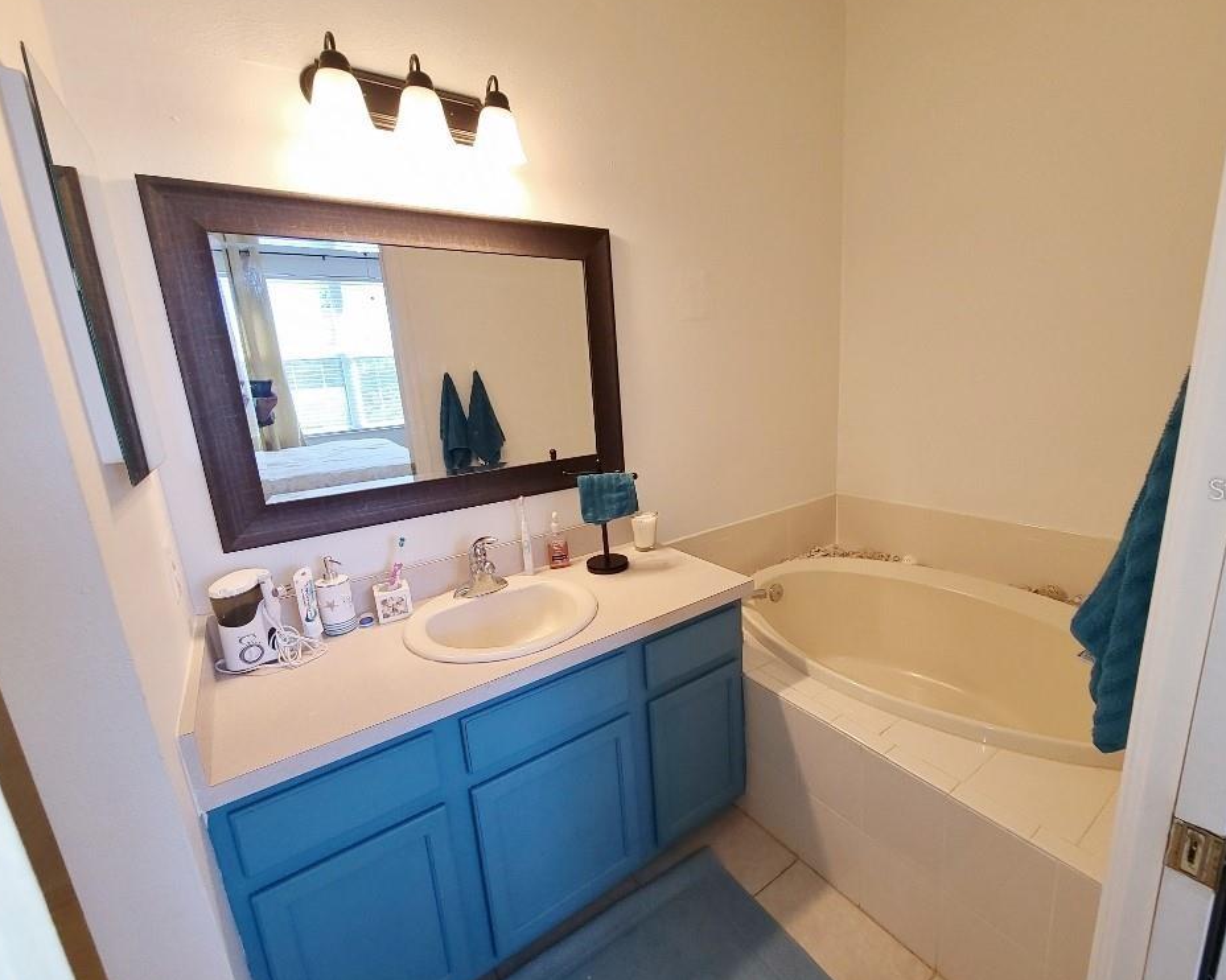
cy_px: 489
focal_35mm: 14
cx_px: 658
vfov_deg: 88.0
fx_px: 508
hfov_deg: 100.5
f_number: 2.2
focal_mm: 2.2
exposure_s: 1/59
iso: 64
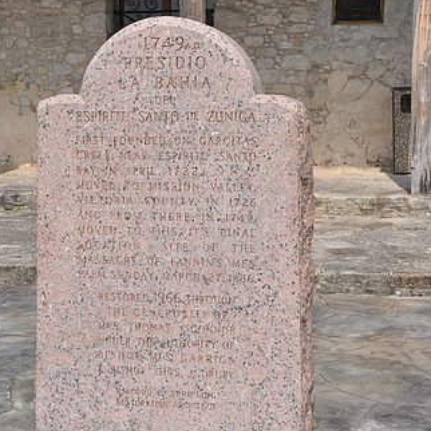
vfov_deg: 22.2
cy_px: 220
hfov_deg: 22.2
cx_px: 202
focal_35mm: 78
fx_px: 1099
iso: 200
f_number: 9
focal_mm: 34
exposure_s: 1/320
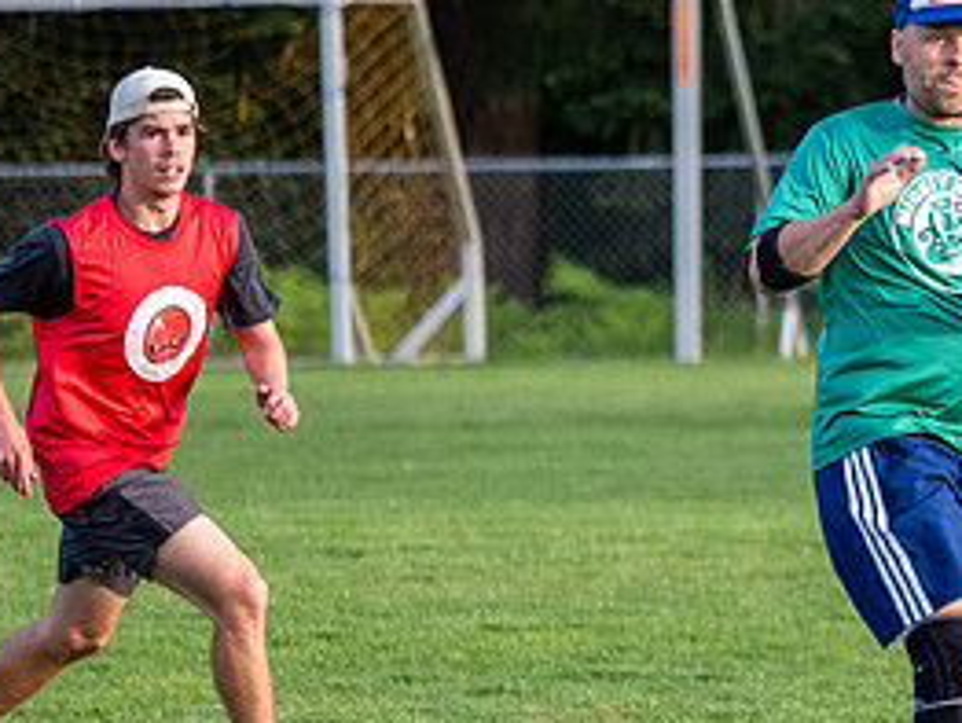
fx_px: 16523
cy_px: 206
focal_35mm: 594
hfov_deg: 3.3
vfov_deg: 2.5
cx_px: 997
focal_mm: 110
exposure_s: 1/1000
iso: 500
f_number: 2.8
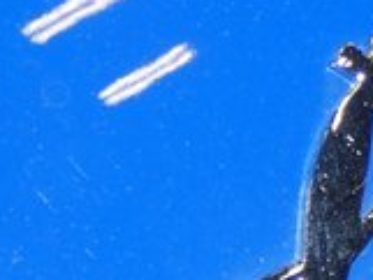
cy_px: -88
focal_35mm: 400
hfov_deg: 4.8
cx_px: 827
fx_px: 4313
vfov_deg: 3.7
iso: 100
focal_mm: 11.3
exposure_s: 1/60
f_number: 4.2
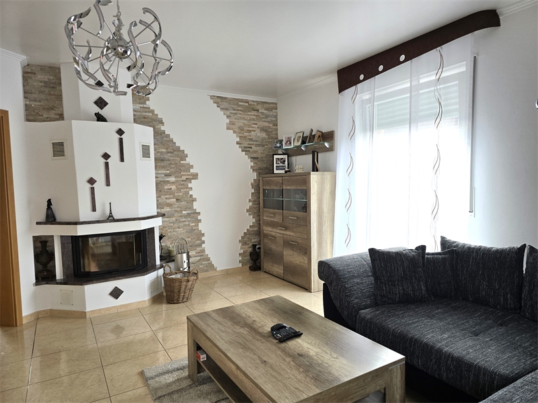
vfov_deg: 58.9
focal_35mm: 23
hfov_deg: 73.9
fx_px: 357
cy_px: 202
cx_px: 269
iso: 100
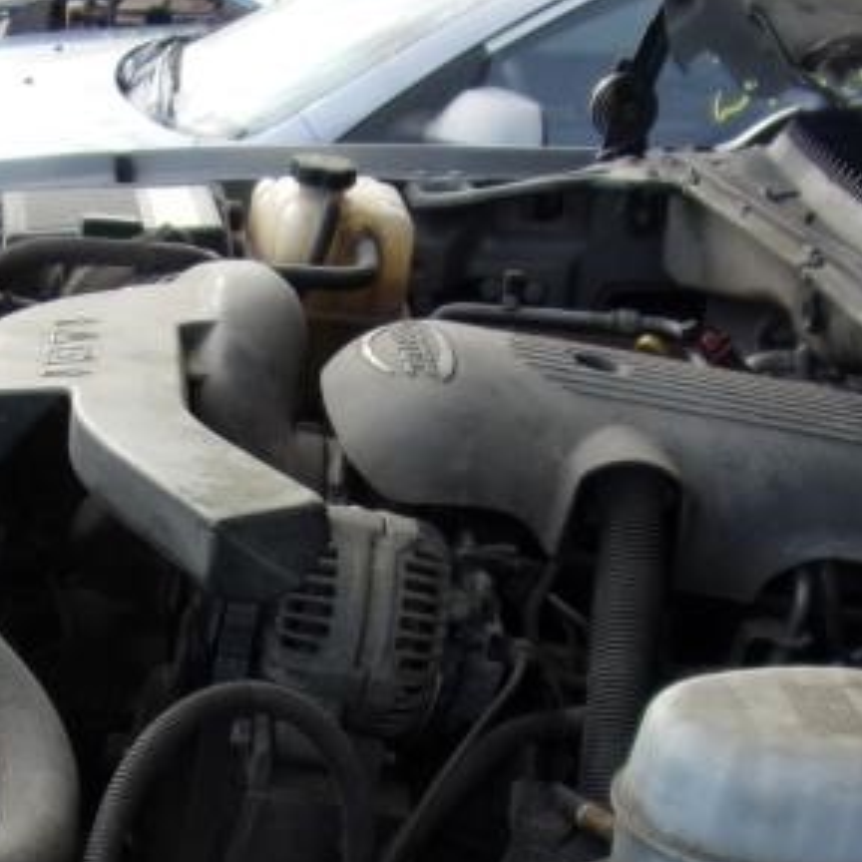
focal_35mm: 59
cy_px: 673
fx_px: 1662
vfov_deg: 28.5
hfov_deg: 28.9
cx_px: 299
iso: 80
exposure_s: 1/150
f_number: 3.3
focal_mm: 4.3
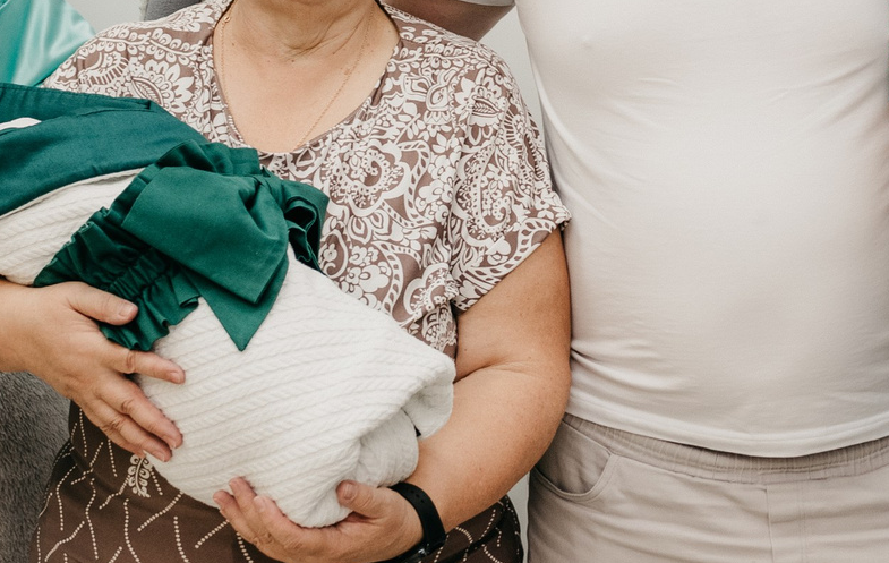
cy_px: -4
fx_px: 2869
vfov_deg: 11.1
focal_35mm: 118
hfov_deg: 17.4
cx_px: 768
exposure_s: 1/160
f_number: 4
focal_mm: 35
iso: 400
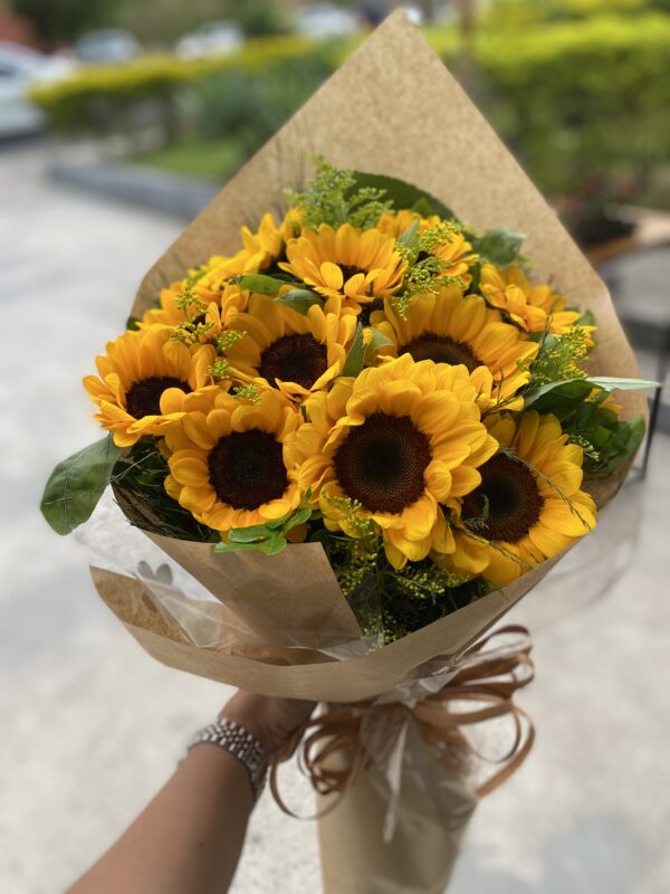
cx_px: 335
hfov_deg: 53.1
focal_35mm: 26
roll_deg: +5.2
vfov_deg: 67.3
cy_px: 447
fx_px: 671
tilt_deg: -29.1
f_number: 1.8
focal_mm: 4.25
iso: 80
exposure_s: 1/60
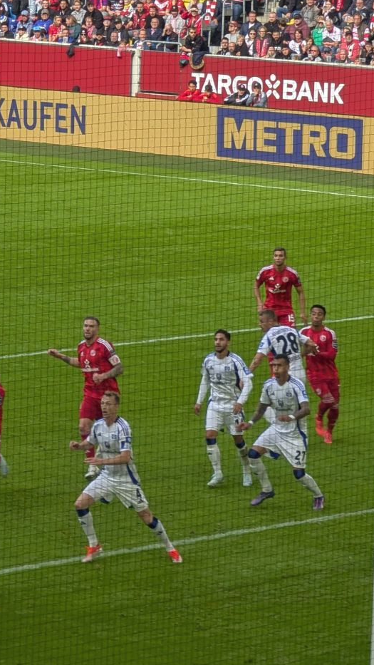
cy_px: 318
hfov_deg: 4.9
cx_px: 41
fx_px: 4371
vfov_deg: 8.7
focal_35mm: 248
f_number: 3.5
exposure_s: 1/161
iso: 42
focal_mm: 19
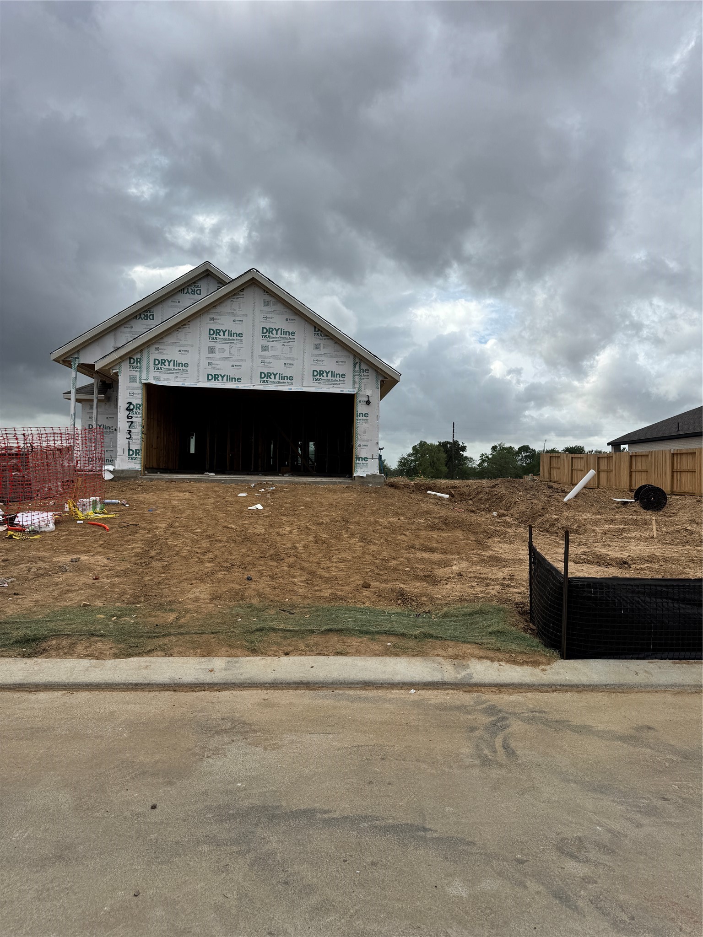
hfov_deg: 56.8
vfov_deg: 71.6
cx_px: 352
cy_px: 468
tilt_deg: +0.7
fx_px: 650
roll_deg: -0.5
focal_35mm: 24
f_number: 1.78
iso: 80
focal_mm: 6.76
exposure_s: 1/5814
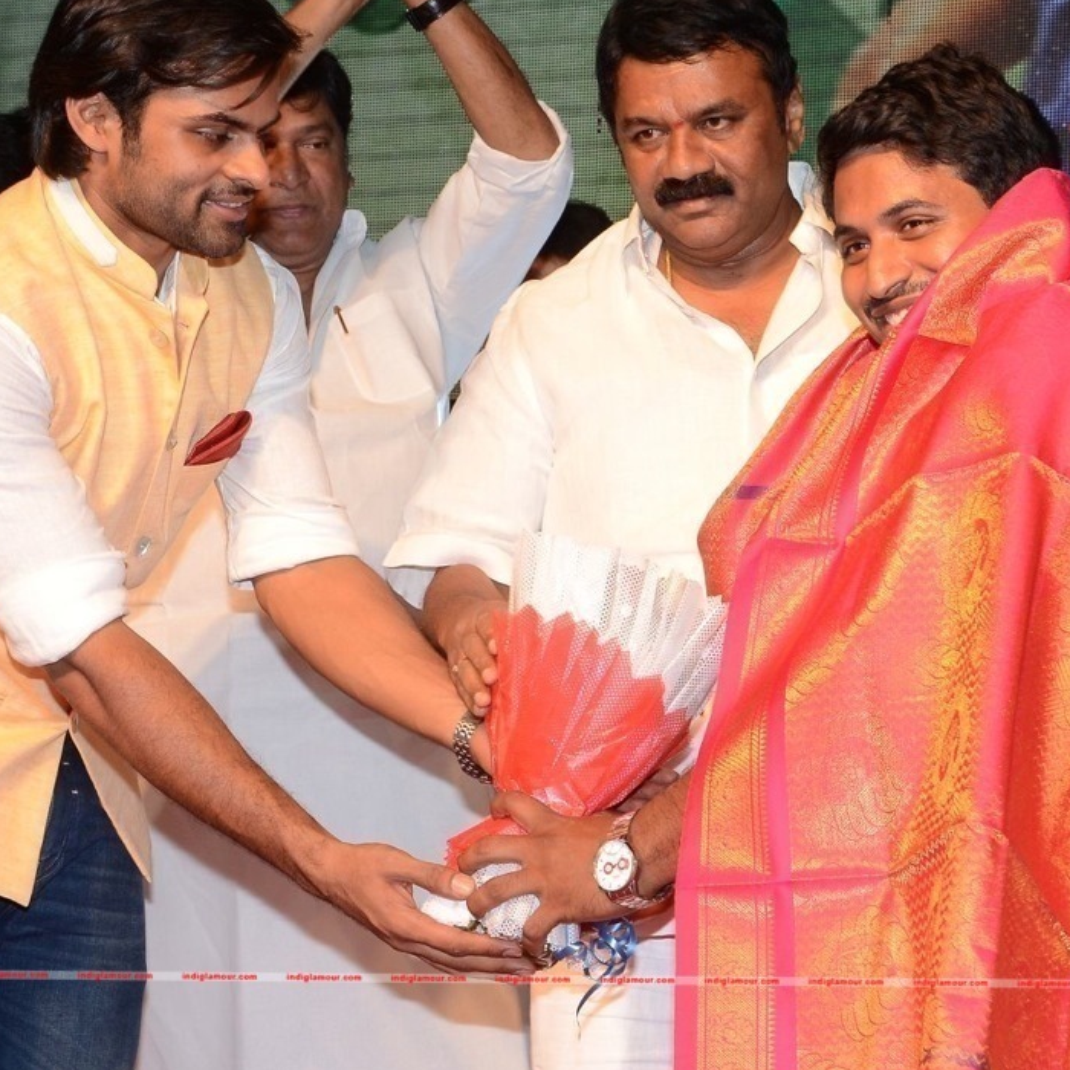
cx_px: 532
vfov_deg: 16.0
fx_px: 3812
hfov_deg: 16.0
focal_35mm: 109
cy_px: 501
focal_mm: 50
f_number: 6.3
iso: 640
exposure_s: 1/125
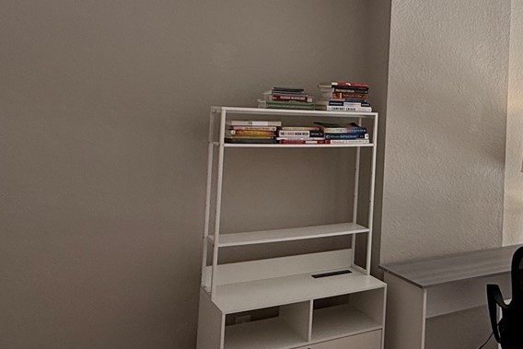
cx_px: 523
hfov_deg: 41.3
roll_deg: -2.3
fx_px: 596
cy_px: 96
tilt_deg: +3.1
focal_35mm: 41
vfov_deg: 32.2
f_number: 2.2
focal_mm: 2.22
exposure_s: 1/99
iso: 80
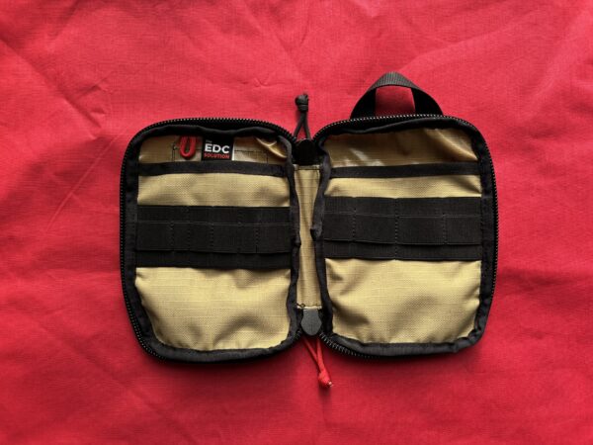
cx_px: 296
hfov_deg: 67.3
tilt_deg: -87.2
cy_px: 222
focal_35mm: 26
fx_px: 445
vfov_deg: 53.1
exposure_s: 1/495
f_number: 1.6
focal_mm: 5.96
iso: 50
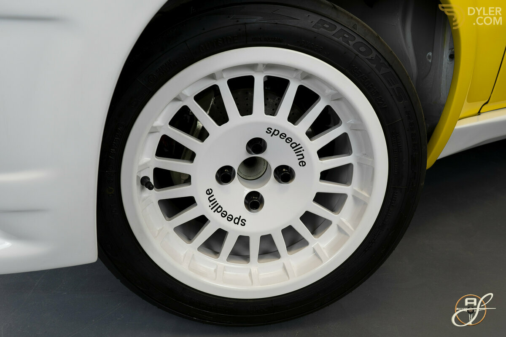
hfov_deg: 63.7
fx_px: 408
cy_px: 168
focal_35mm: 29
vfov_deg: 45.0
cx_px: 253
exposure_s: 1/3
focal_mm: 29
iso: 250
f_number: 10
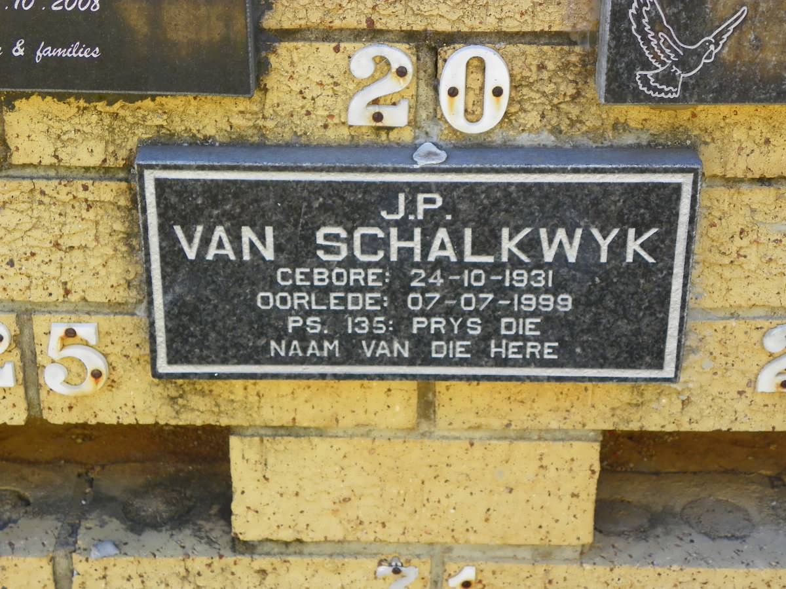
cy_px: 294
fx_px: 1612
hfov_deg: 27.4
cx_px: 393
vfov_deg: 20.7
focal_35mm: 71
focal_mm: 12.6
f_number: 3.5
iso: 64
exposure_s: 1/50
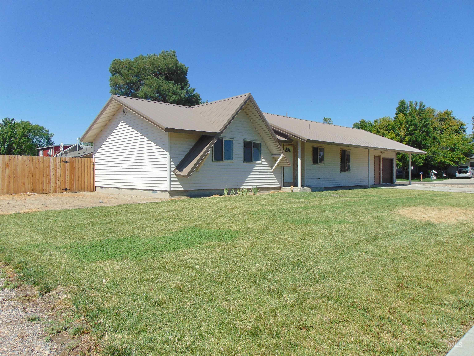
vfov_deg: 54.9
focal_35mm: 25
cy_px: 178
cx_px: 237
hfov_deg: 69.4
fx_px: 342
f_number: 7.7
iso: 80
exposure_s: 1/250
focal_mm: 4.5
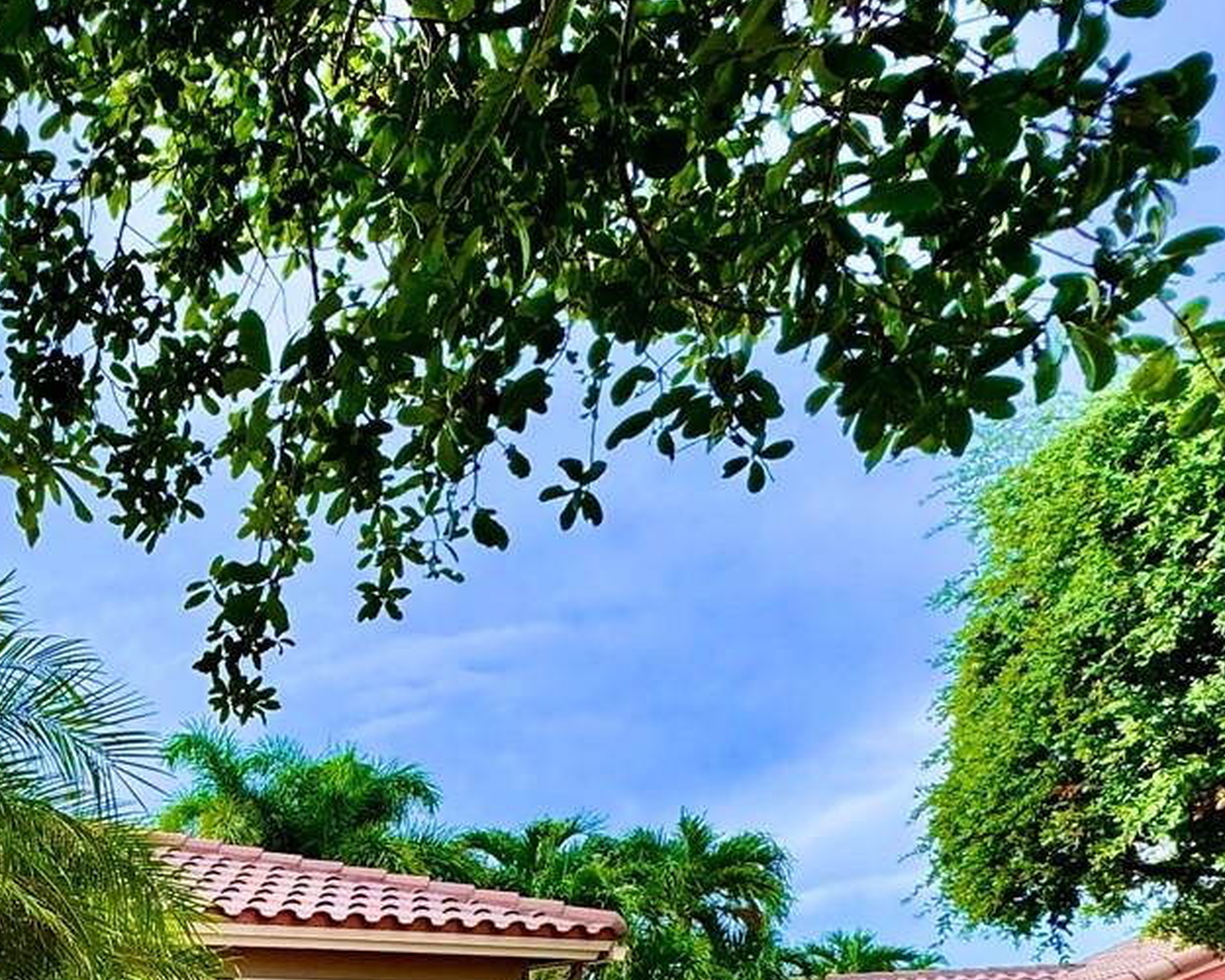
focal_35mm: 35
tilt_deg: +1.2
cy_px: 1072
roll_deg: -0.2
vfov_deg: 36.0
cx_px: -184
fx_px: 1269
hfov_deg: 39.7
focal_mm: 2.22
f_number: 2.2
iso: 40
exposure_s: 1/291
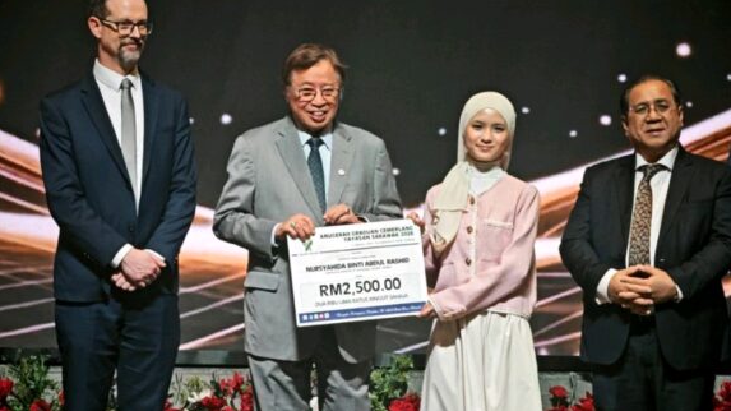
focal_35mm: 234
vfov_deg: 5.2
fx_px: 4535
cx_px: 380
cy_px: 264
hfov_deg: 9.2
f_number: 2.6
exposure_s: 1/50
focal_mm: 15.38
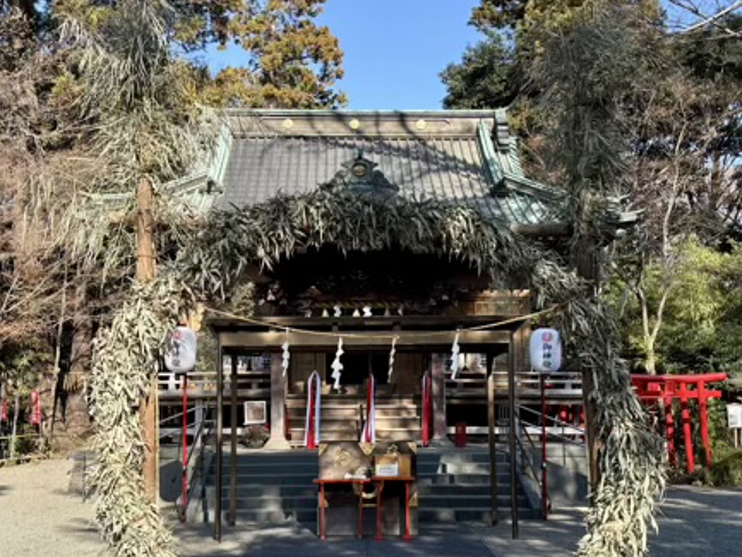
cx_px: 368
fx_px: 901
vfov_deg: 34.3
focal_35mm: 42
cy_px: 326
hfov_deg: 44.8
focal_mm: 5.96
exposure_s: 1/1007
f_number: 1.6
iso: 50
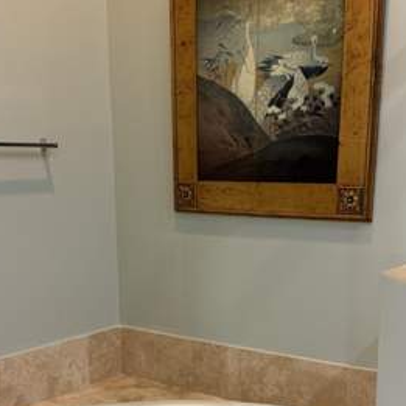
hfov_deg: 32.8
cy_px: 322
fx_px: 690
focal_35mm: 52
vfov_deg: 32.0
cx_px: 204
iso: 250
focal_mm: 6.76
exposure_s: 1/60
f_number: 1.78
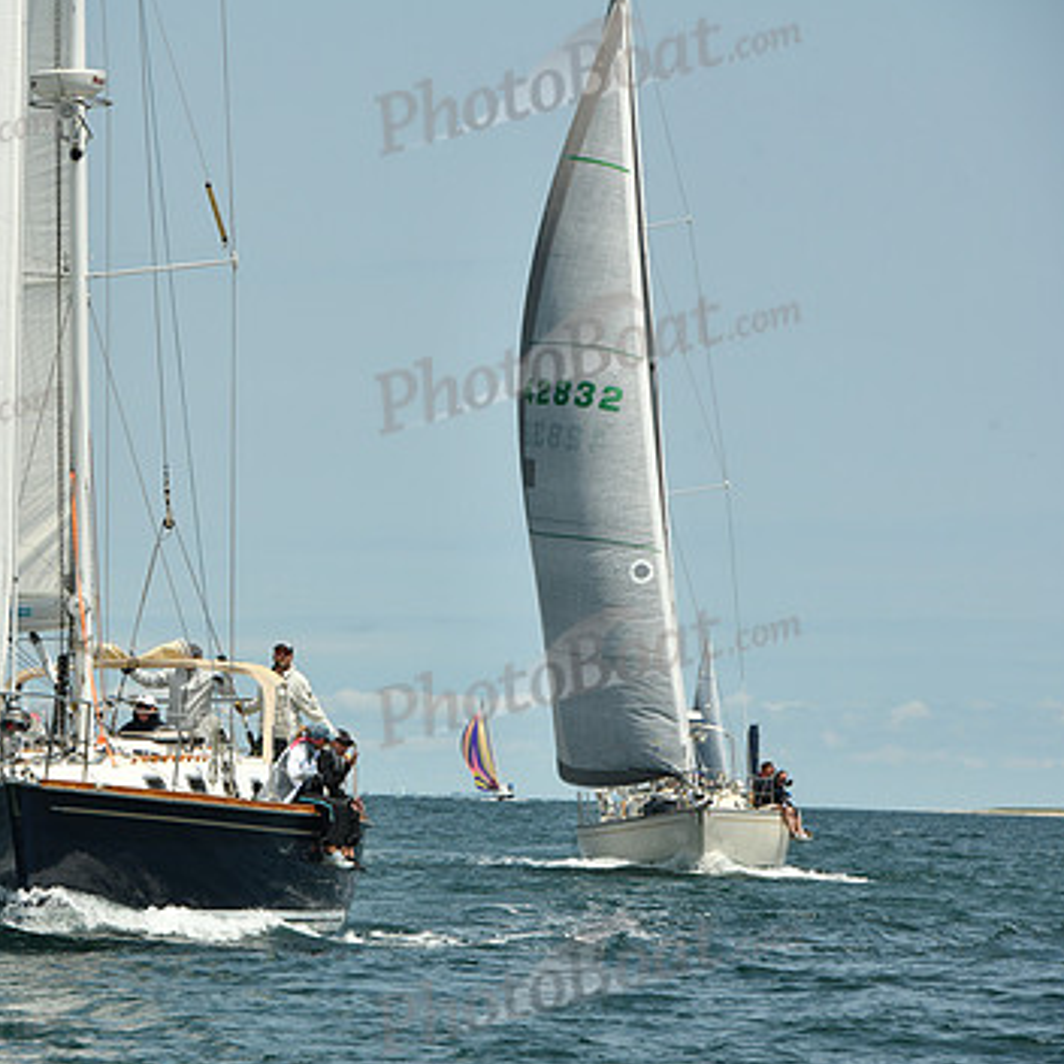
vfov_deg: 6.3
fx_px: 9737
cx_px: 221
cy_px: 555
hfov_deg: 6.2
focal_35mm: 280
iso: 320
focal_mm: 200
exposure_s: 1/1000
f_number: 11
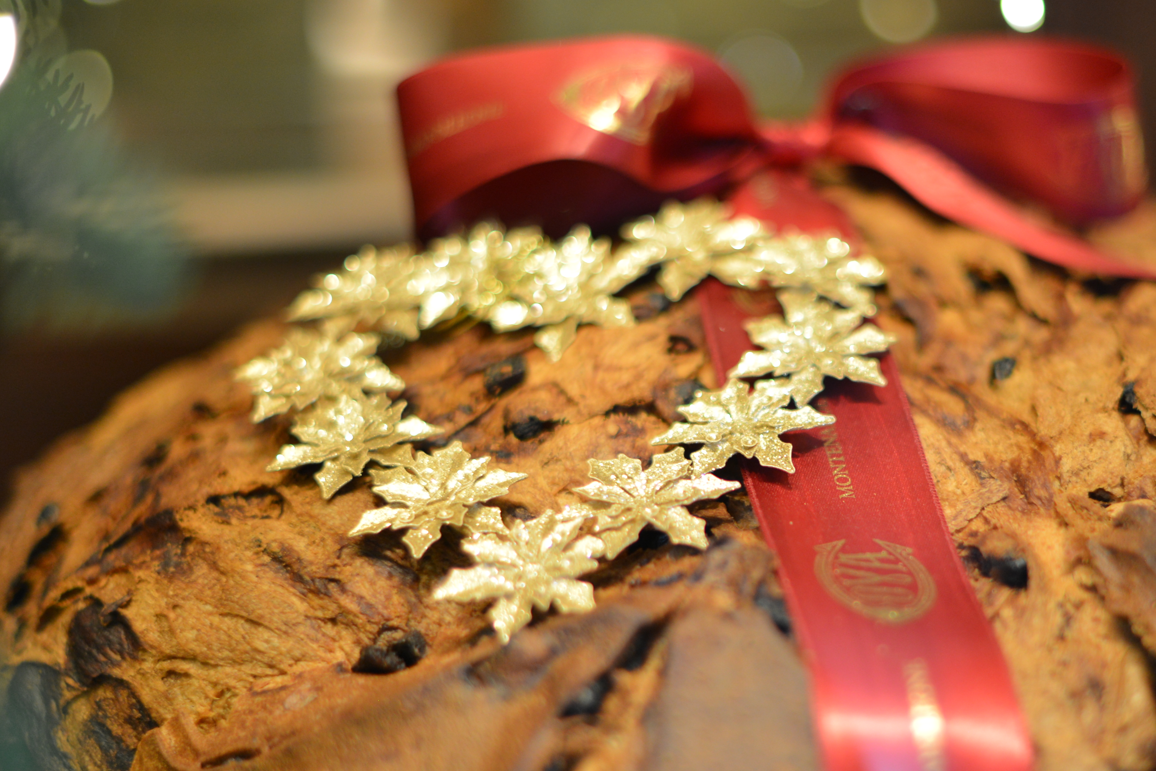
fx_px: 2665
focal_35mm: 83
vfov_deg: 16.4
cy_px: 468
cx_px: 775
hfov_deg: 24.3
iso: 640
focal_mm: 50
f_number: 1.4
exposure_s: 1/160
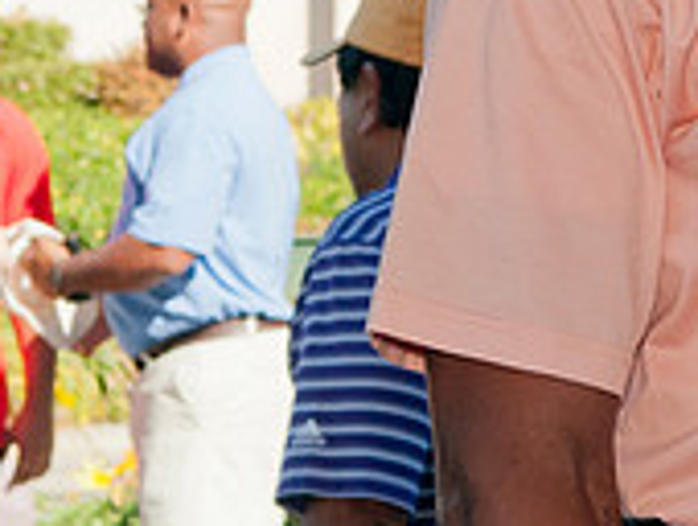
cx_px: 875
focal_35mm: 236
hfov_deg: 8.3
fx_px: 4765
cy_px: -16
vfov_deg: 6.3
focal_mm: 38
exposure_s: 1/160
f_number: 6.3
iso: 200
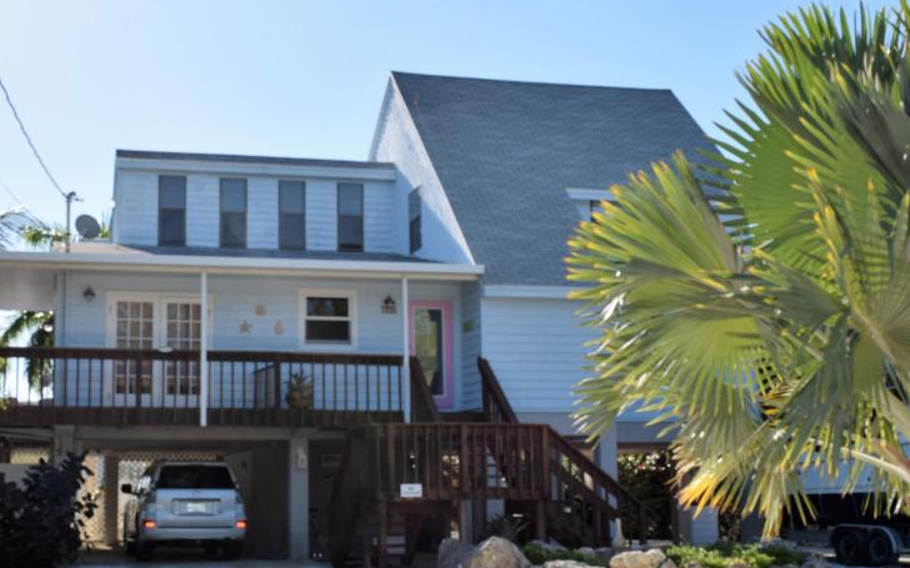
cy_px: 343
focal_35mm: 51
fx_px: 1260
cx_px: 319
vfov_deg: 25.4
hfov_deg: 39.3
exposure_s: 1/200
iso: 100
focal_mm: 21
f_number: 10
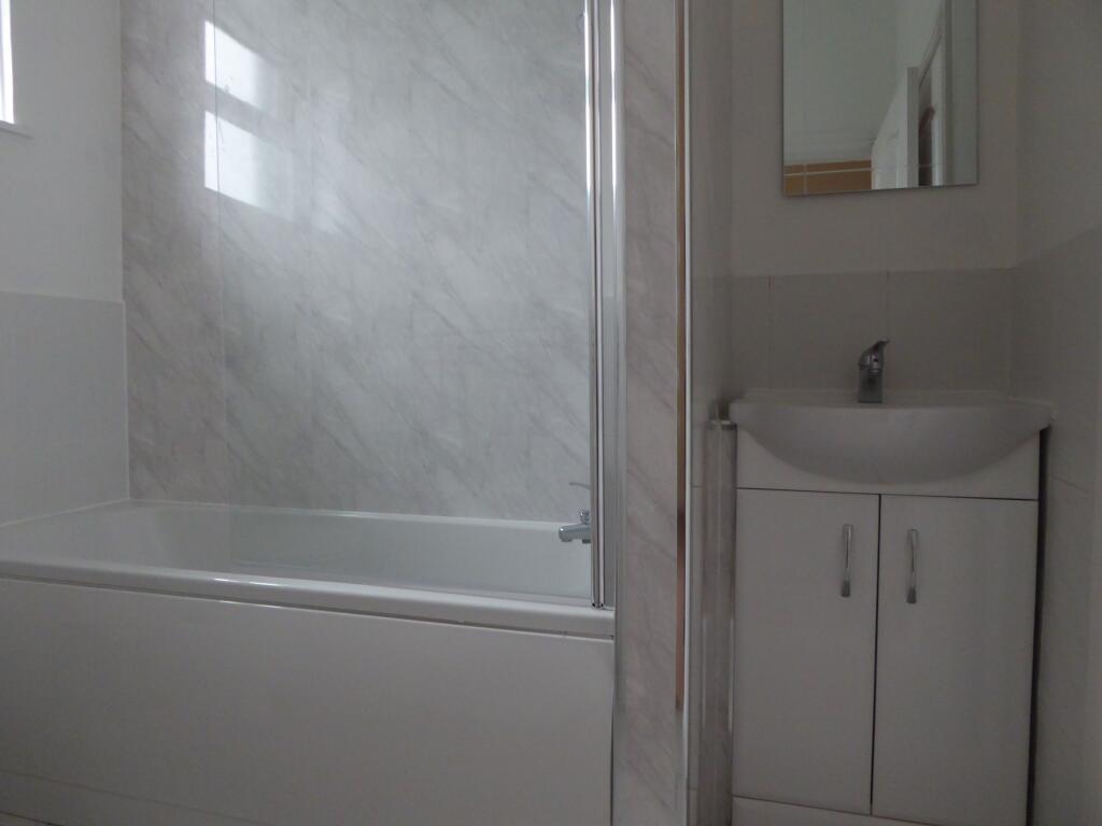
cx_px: 551
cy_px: 413
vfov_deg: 56.8
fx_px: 764
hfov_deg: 71.6
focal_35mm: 24
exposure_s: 1/60
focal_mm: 4.3
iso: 400
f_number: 4
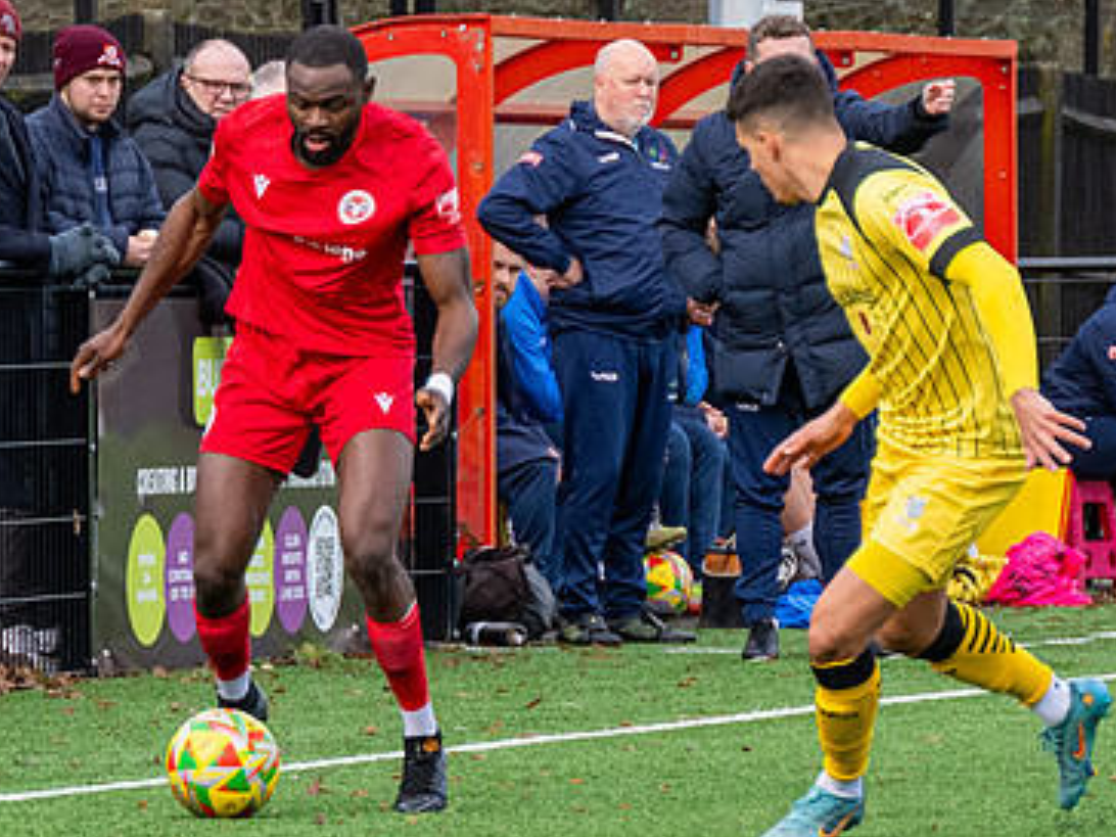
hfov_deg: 4.4
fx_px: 14572
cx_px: 277
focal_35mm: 452
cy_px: 177
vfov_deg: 3.3
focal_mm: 110
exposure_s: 1/1600
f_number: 4
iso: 800
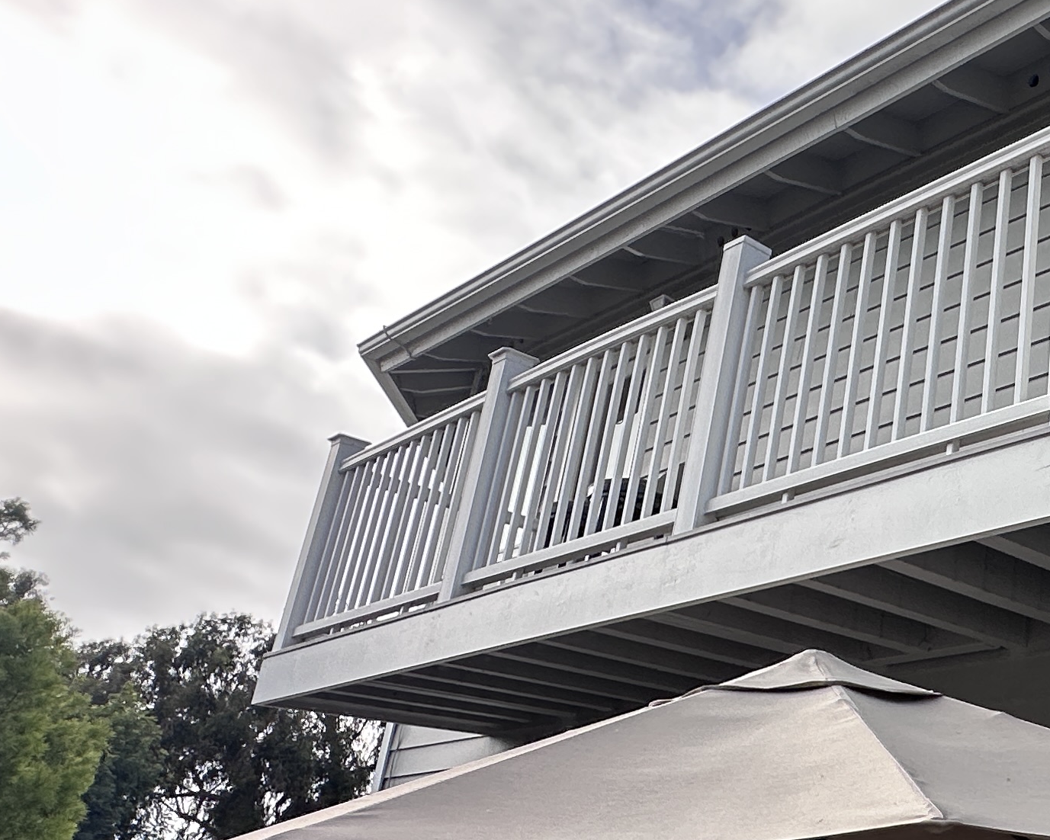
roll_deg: -3.9
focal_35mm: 40
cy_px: 460
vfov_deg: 37.3
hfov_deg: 38.8
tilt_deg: +21.4
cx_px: 1118
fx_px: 1243
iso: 50
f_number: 2.2
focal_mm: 2.22
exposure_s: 1/868
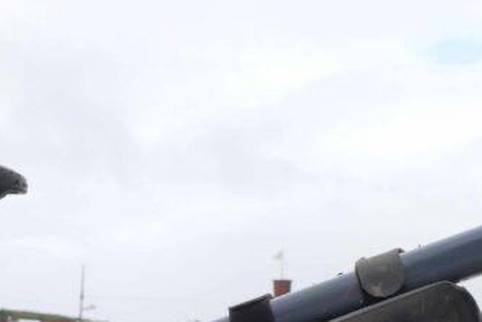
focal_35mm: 110
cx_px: 197
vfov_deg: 12.0
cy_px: 448
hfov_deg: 18.6
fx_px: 1474
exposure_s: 1/640
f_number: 13
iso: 2000
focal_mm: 36
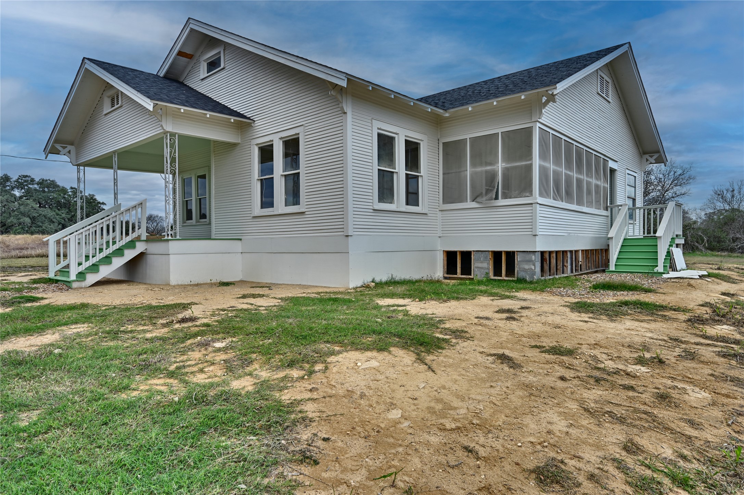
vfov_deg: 57.1
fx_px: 454
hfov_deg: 78.6
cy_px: 248
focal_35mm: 22
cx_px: 372
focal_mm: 22
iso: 100
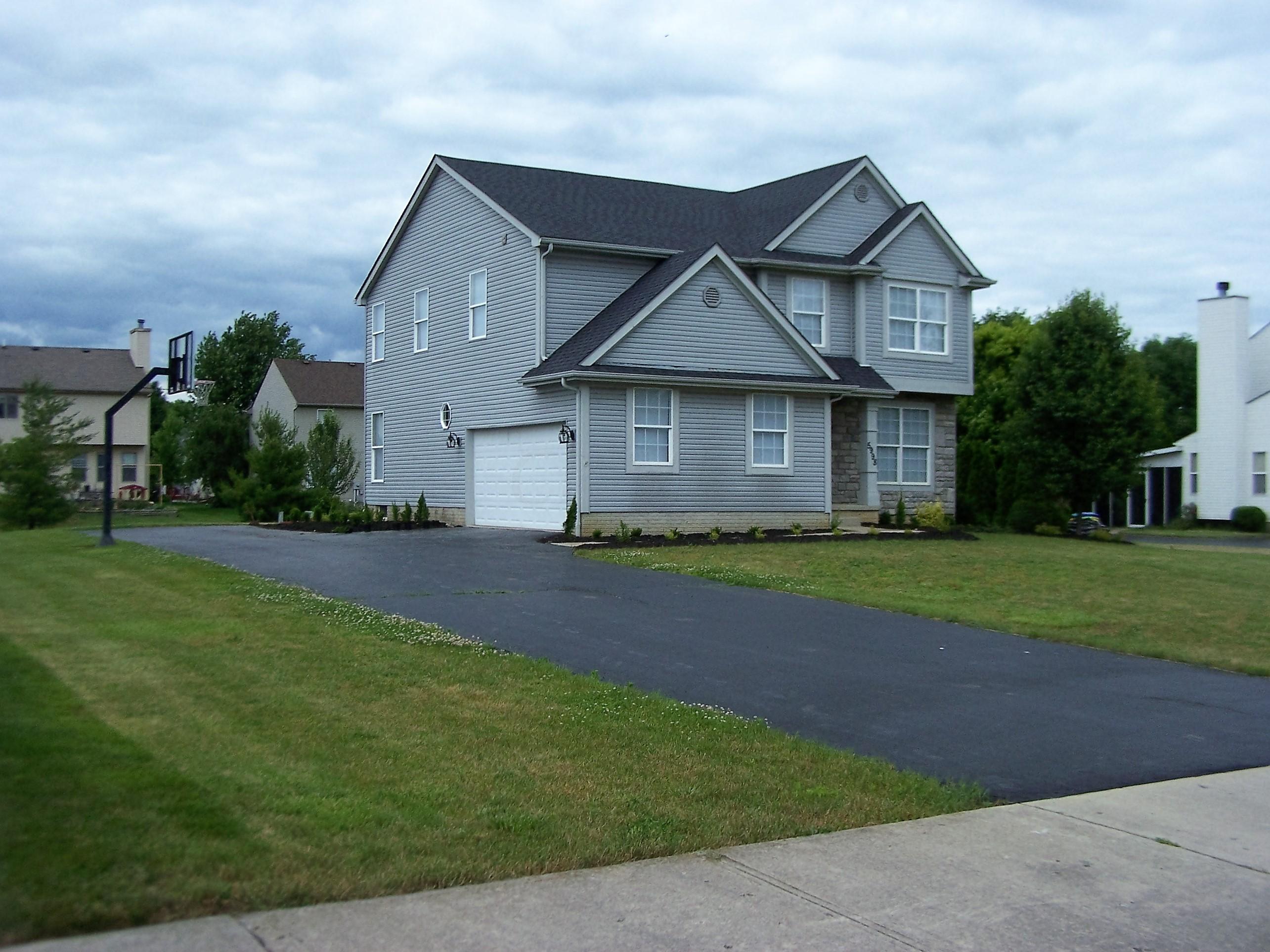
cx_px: 635
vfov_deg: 37.7
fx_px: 1394
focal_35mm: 38
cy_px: 476
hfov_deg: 49.0
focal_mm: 6.3
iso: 80
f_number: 5.6
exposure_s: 1/1500
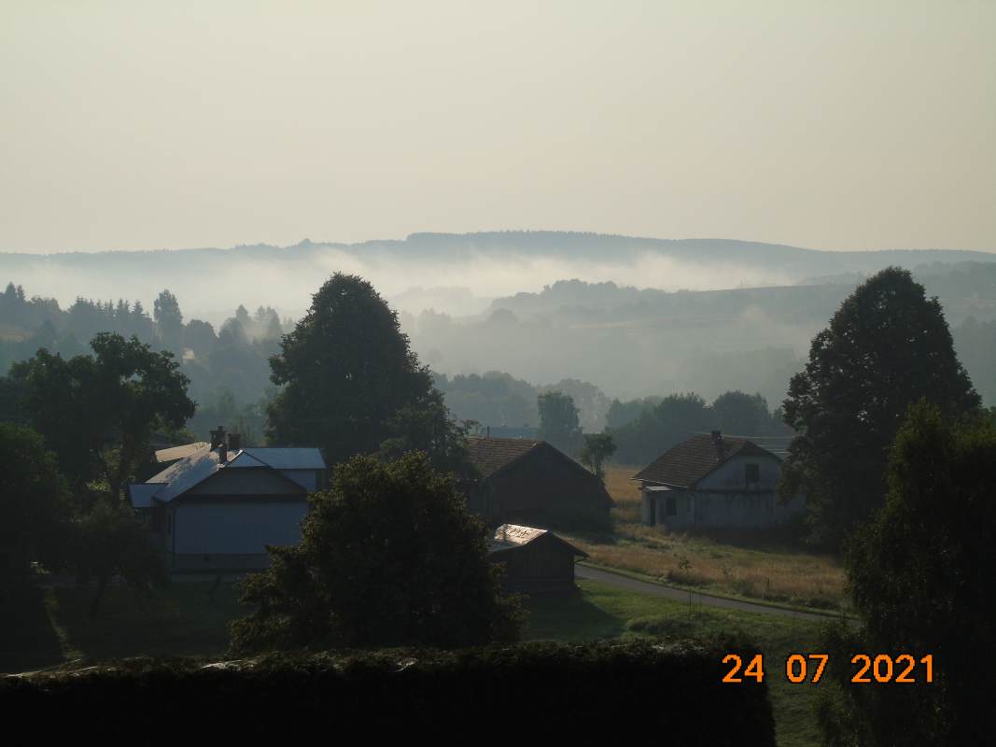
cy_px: 374
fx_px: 3567
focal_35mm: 124
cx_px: 498
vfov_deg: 12.0
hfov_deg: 15.9
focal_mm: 22
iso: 80
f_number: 5.7
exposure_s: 1/1000
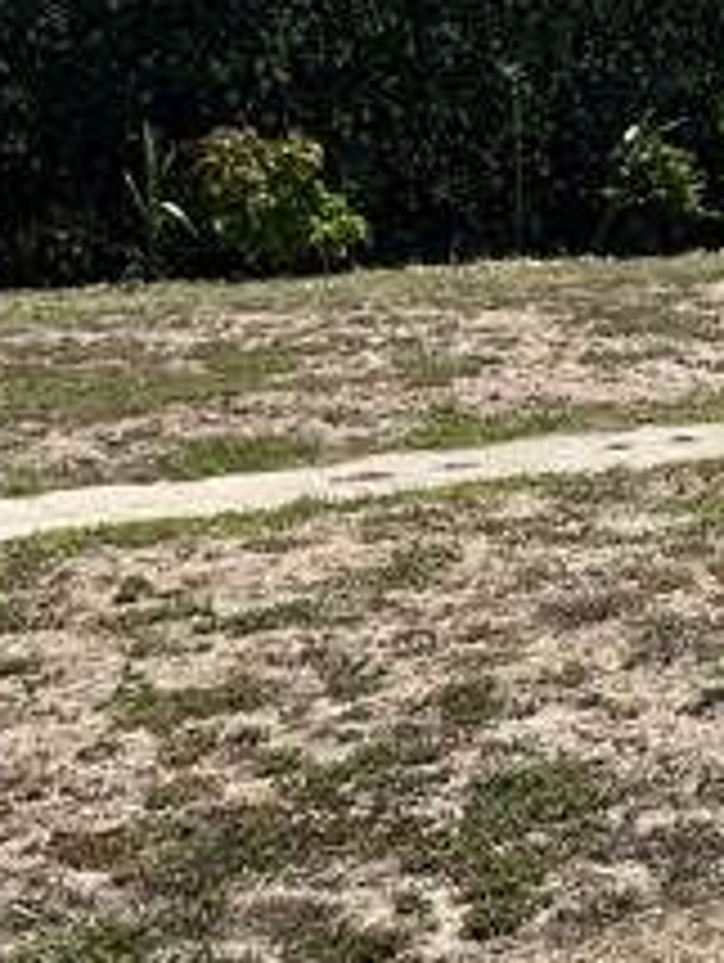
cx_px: 1592
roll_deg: -0.5
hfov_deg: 12.7
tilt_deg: -10.5
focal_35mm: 97
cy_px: 554
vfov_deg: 20.2
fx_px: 2700
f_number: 1.6
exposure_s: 1/2755
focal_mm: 5.1
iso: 50
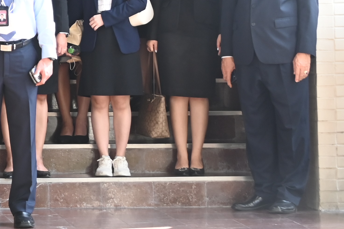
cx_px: -234
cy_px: -153
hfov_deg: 8.8
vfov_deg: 6.0
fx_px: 2149
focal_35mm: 225
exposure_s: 1/160
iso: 640
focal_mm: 55
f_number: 5.6
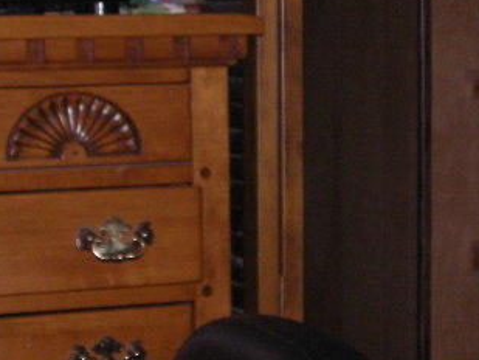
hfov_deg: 15.6
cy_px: 127
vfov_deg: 11.8
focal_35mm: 126
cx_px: 144
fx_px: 1744
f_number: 3.2
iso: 313
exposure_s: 1/60
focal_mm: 6.3
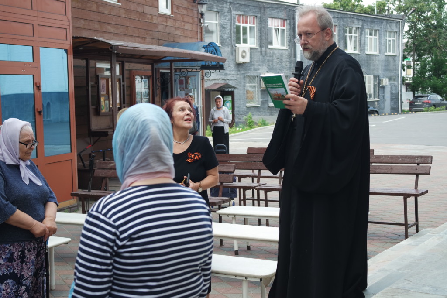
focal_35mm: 53
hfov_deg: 37.5
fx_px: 658
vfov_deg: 25.5
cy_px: 149
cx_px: 224
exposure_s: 1/125
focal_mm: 35
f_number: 4.5
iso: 100
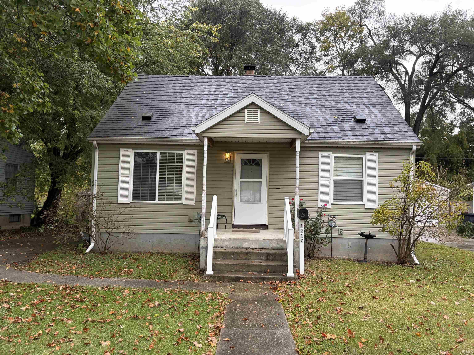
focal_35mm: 26
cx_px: 237
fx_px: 356
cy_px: 178
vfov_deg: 53.1
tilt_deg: +3.0
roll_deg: +0.3
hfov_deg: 67.3
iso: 64
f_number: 1.6
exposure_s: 1/371
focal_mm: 5.96
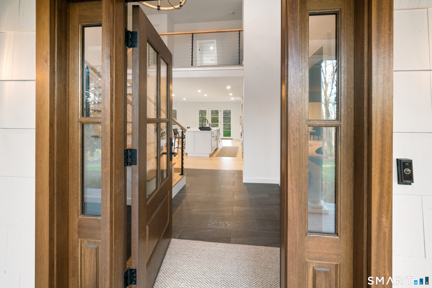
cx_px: 216
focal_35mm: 14
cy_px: 144
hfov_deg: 104.2
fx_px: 168
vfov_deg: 81.2
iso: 100
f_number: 8
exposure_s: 1/3
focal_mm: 14
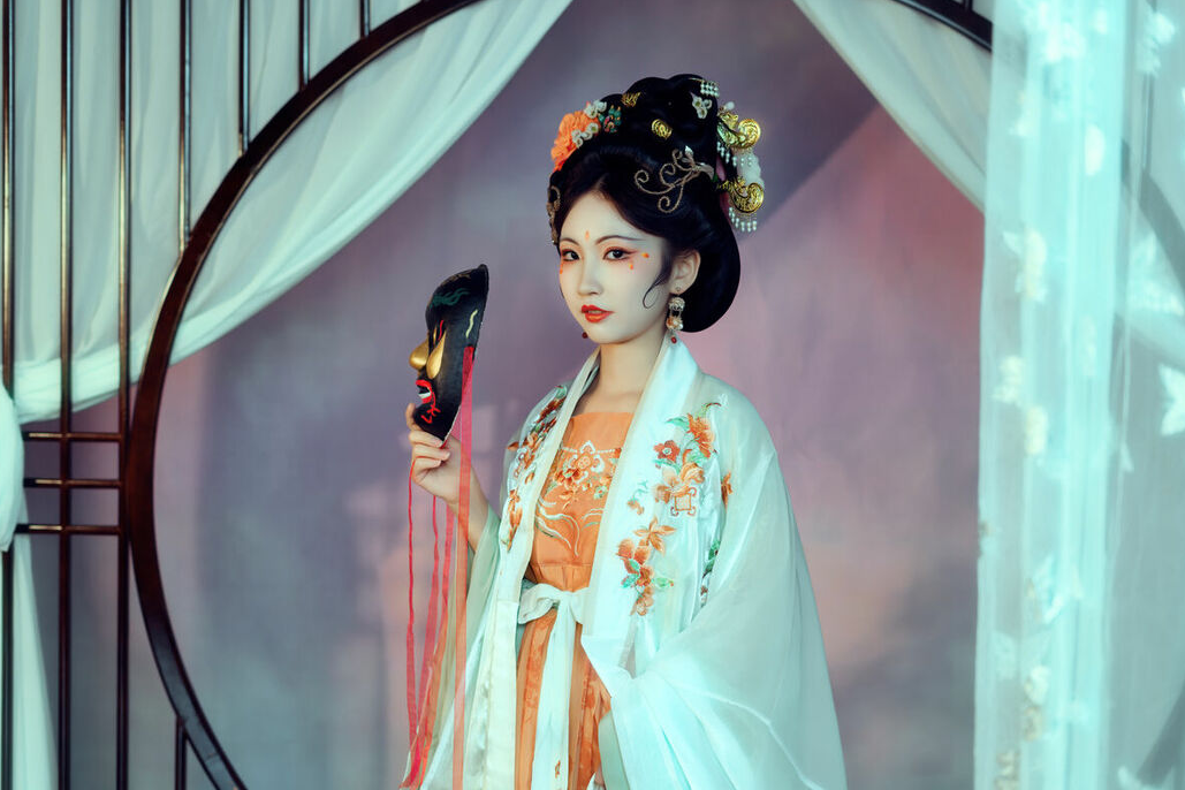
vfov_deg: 26.5
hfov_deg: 38.9
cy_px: 392
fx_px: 1679
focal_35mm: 51
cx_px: 587
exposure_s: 1/100
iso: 125
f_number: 2.5
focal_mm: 50
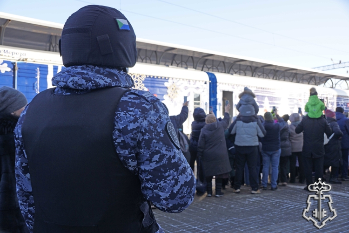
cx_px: 174
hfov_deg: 53.1
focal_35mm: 36
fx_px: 349
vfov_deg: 36.9
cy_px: 116
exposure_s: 1/125
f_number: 5.6
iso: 100
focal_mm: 24
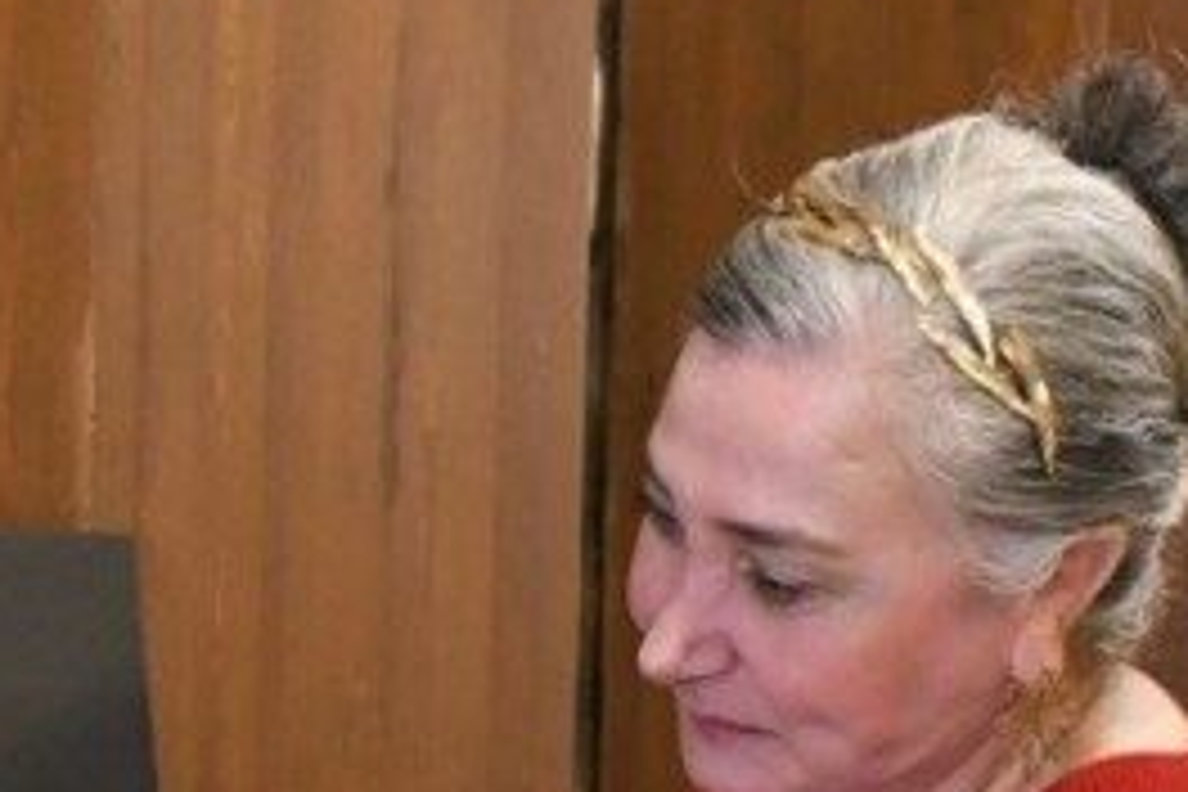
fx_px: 4356
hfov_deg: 15.3
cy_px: 1334
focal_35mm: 132
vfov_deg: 9.9
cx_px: 90
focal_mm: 23
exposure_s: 1/125
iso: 5600
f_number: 3.8
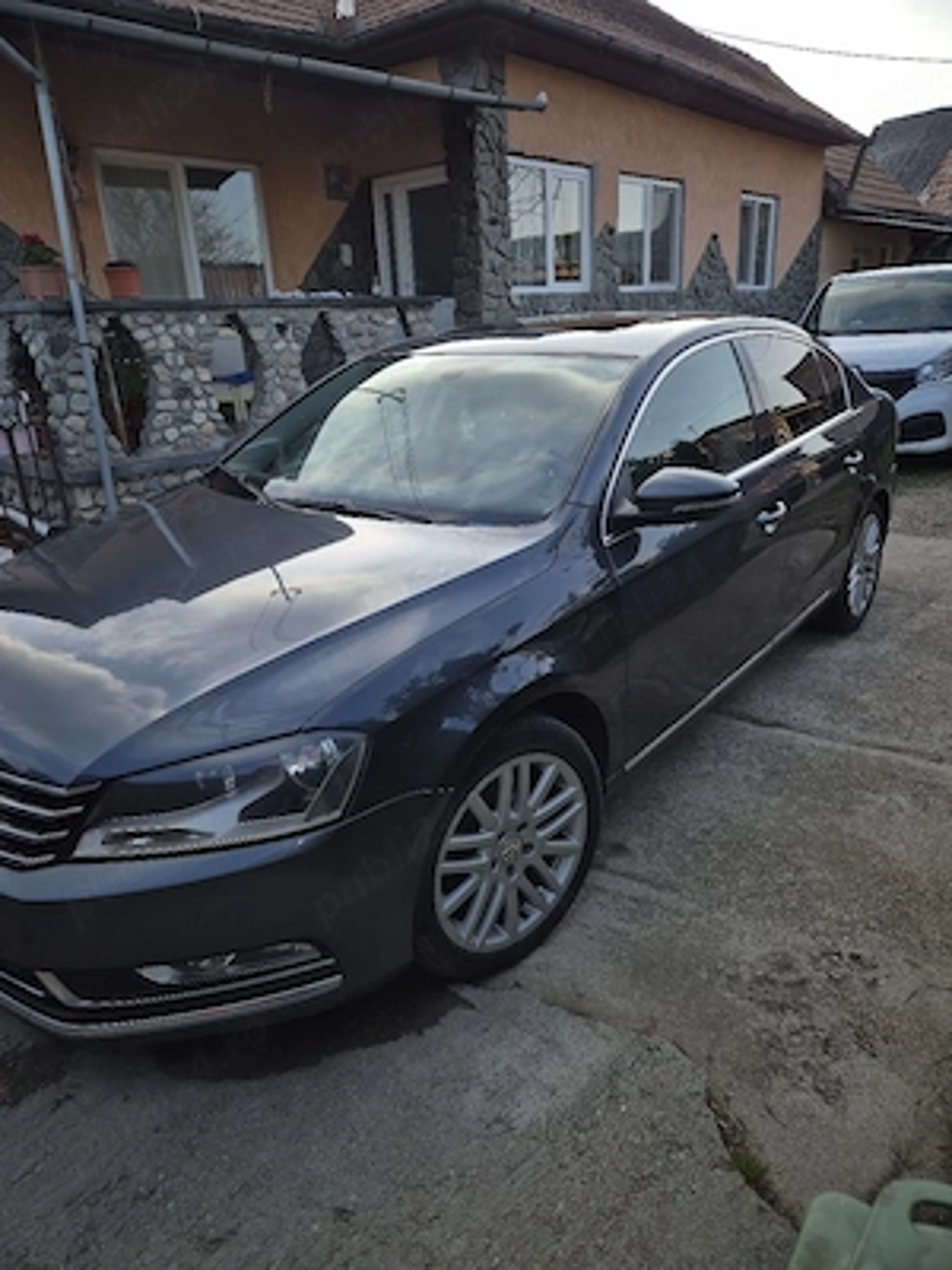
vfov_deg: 73.9
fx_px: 843
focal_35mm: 23
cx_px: 476
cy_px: 635
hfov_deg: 58.9
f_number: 1.8
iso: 25
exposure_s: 1/357
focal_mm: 5.4
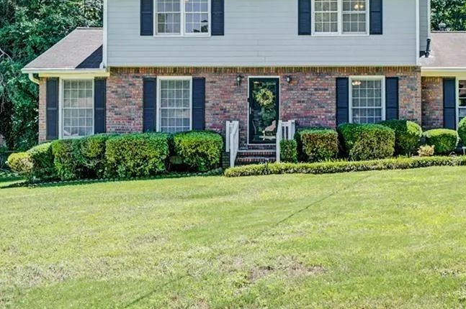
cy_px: 66
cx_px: 334
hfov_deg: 49.2
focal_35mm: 38
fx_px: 491
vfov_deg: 34.0
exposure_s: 1/250
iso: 400
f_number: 8
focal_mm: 24
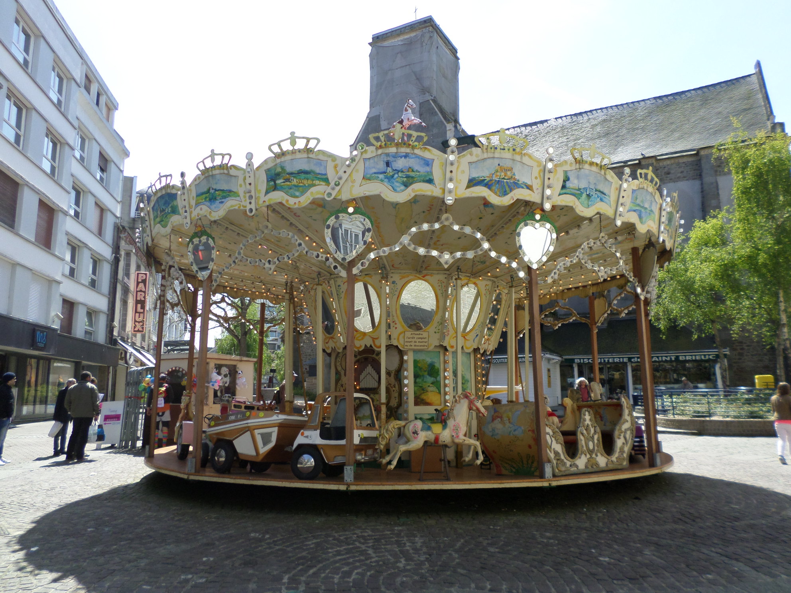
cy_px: 296
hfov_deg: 69.4
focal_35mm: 25
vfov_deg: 54.9
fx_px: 571
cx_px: 396
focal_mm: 4.5
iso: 80
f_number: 2.5
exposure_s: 1/750
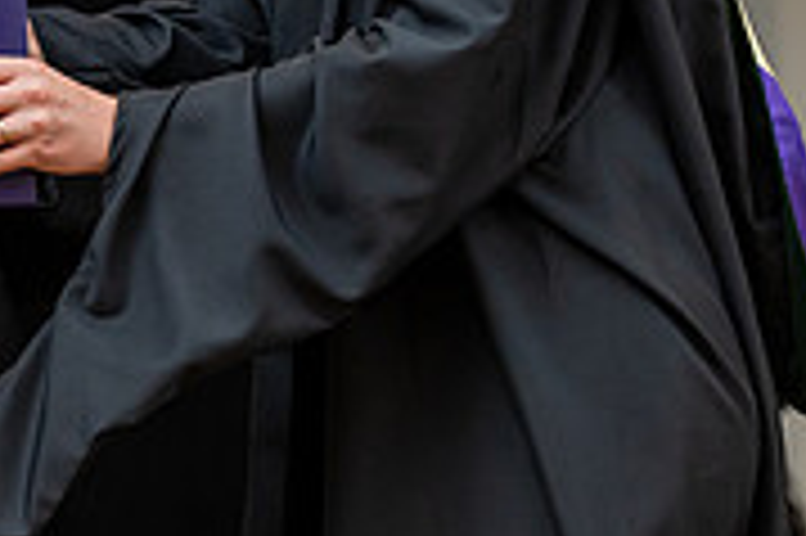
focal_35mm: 311
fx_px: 6956
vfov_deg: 4.4
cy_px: -52
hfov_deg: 6.6
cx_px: 0
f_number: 3.5
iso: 1600
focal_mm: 96
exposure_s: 1/200
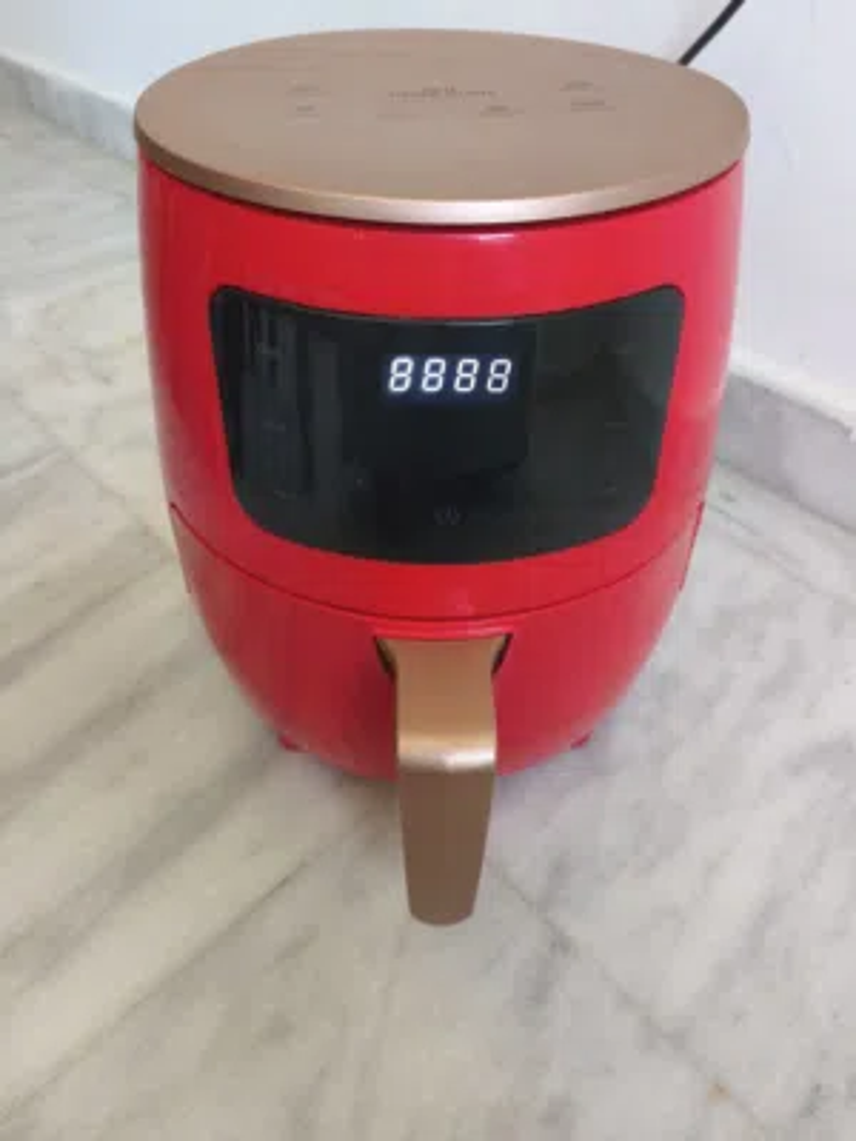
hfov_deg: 58.9
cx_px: 428
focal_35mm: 23
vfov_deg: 73.9
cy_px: 570
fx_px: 758
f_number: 1.7
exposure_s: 1/50
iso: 400
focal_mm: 5.35
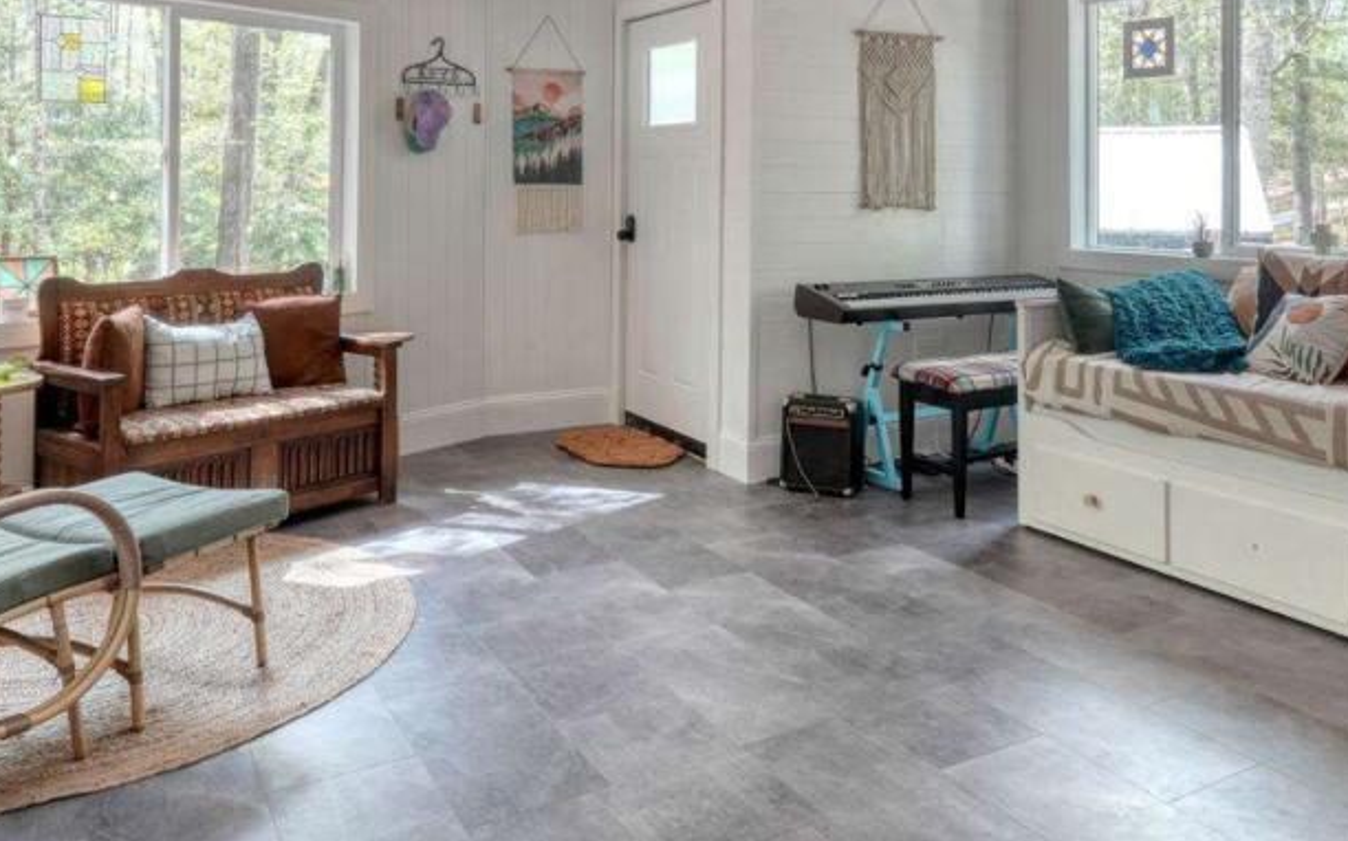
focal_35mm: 30
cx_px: 744
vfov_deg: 40.2
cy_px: 174
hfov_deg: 62.8
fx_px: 1102
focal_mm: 10
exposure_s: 1/1.25
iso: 100
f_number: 9
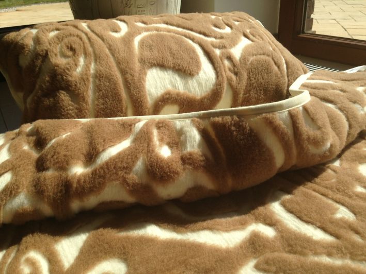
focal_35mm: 33
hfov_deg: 55.3
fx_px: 349
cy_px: 137
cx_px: 183
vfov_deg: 43.0
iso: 50
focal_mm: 4.13
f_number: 2.4
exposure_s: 1/1595
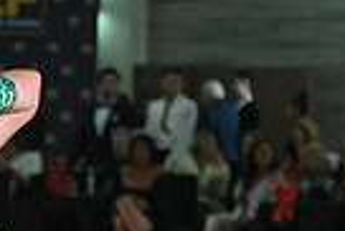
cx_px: -284
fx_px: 3521
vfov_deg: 3.7
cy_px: 265
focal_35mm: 367
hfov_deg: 5.5
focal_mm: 86
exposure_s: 1/400
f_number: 5
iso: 5000
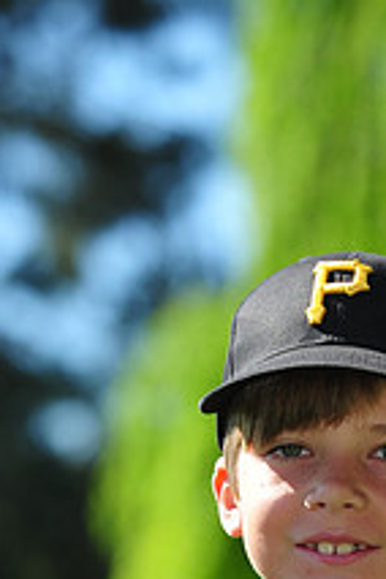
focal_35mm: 354
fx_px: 5693
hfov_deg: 3.9
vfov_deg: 5.8
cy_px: 745
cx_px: 291
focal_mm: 130
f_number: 5
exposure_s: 1/640
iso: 200
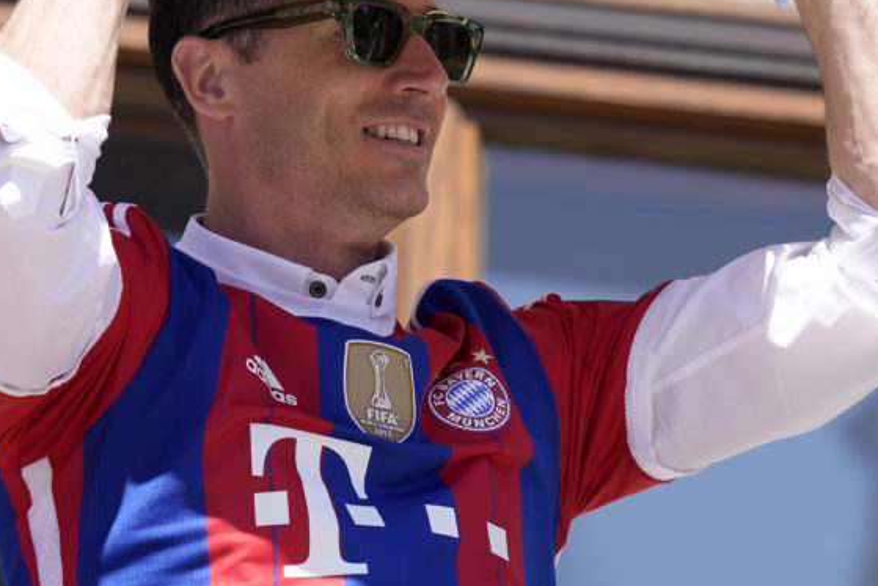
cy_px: 75
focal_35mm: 1099
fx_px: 26809
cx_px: 360
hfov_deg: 1.9
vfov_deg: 1.3
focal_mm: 400
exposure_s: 1/1000
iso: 200
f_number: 4
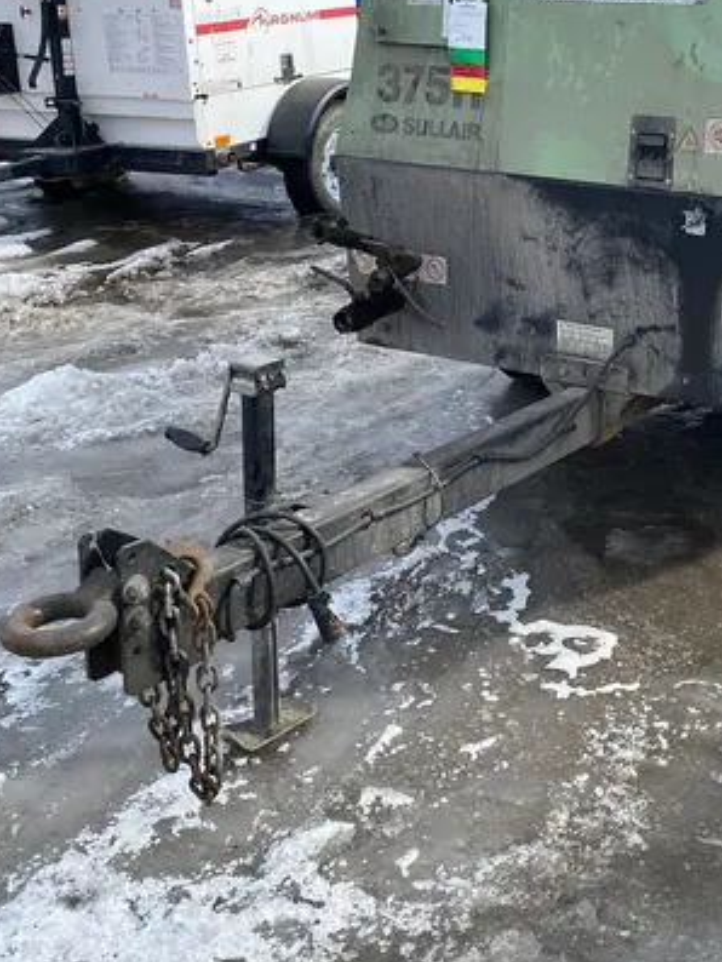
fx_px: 1334
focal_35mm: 48
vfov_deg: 38.9
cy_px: 273
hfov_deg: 29.1
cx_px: 652
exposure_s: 1/1543
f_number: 1.8
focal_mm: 4.25
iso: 32
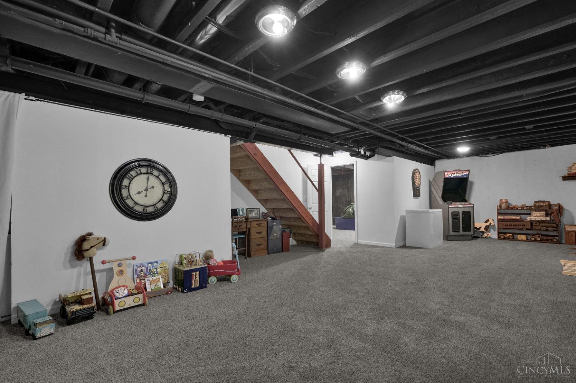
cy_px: 192
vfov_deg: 77.3
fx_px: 240
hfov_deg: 100.4
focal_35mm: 15
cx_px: 288
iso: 2000
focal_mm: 10
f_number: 7.1
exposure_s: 1/15
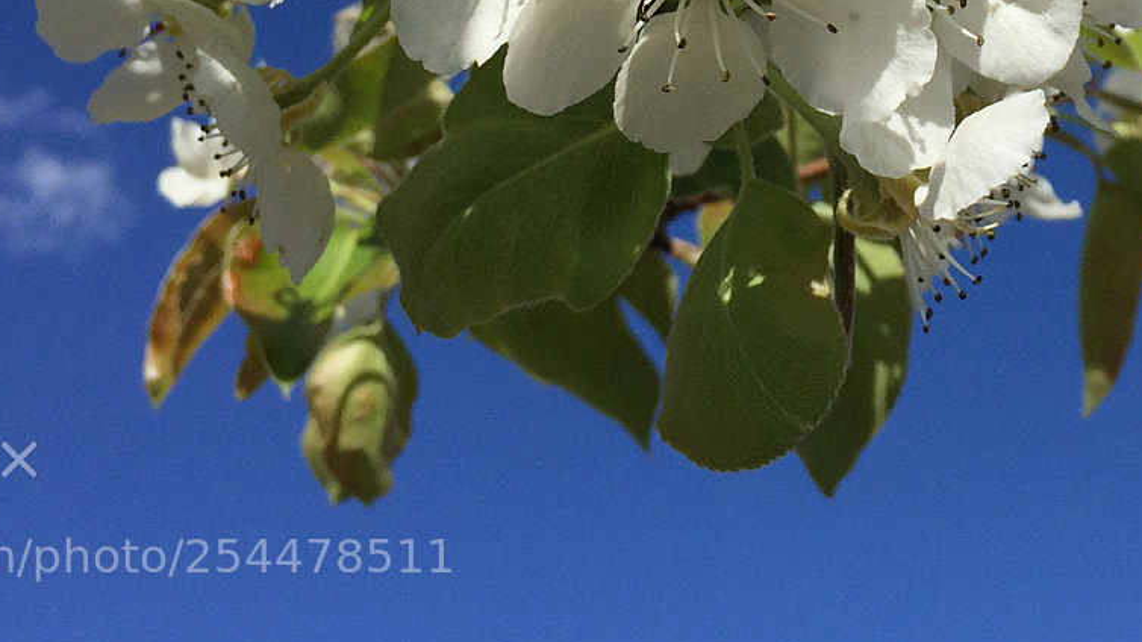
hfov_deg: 30.8
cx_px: 872
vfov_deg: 16.8
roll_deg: +1.5
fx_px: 2029
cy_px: -233
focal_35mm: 67
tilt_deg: +42.2
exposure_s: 1/4405
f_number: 2.2
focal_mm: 4.15
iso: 32
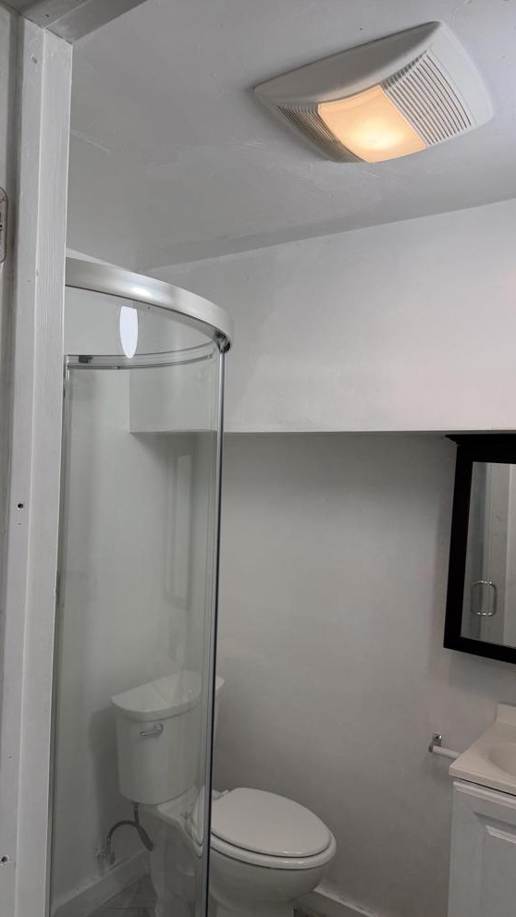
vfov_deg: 69.8
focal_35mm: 27
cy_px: 471
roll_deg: -2.5
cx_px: 227
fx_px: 657
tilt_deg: +0.1
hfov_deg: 42.8
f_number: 1.78
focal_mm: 6.76
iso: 64
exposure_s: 1/175
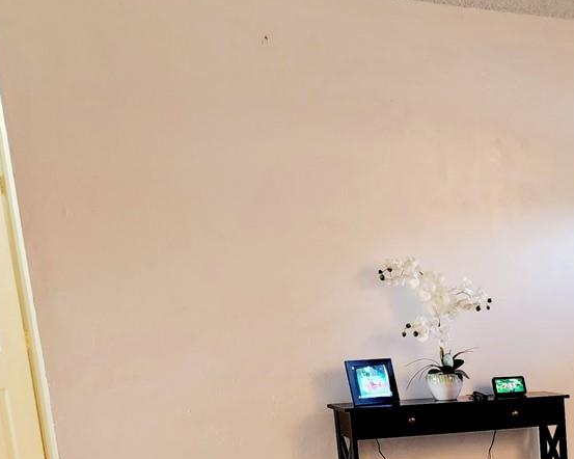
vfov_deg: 21.8
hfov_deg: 25.3
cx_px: 739
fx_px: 1104
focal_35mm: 65
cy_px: 545
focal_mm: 6.4
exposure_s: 1/24
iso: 640
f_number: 1.8
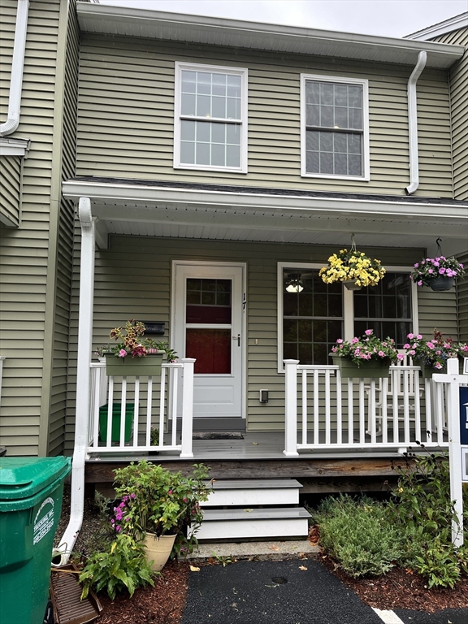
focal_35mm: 26
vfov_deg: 67.3
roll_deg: -0.2
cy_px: 312
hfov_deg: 53.1
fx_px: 469
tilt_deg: +6.1
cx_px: 234
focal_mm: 5.1
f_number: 1.6
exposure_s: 1/327
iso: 50
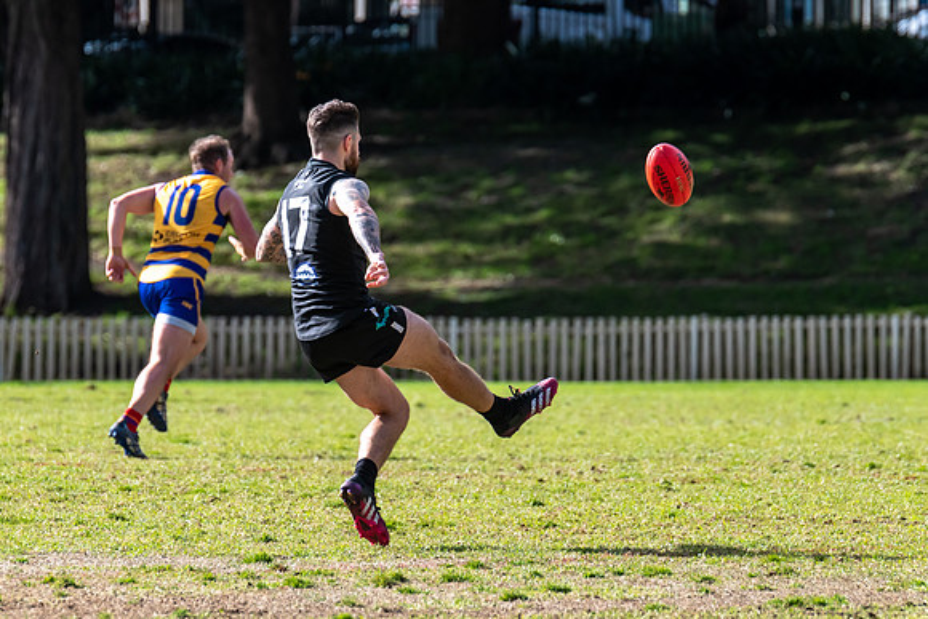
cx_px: 365
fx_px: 13409
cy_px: 368
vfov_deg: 2.6
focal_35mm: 520
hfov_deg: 4.0
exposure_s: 1/1600
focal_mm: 420
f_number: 8
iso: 800
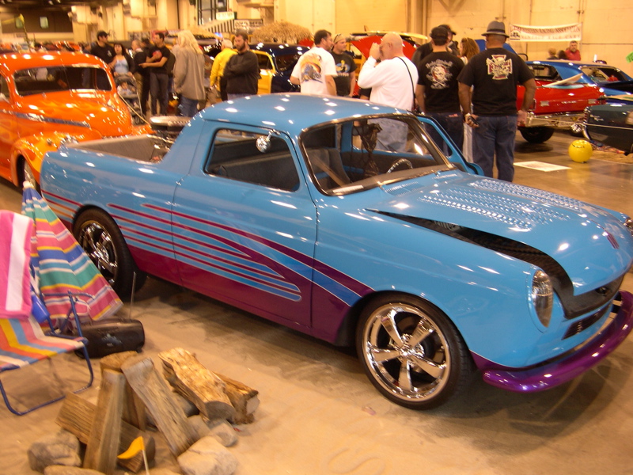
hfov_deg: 49.0
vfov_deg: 37.7
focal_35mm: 38
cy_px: 238
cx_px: 316
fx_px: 695
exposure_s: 1/16.7
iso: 100
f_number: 2.8
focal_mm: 8
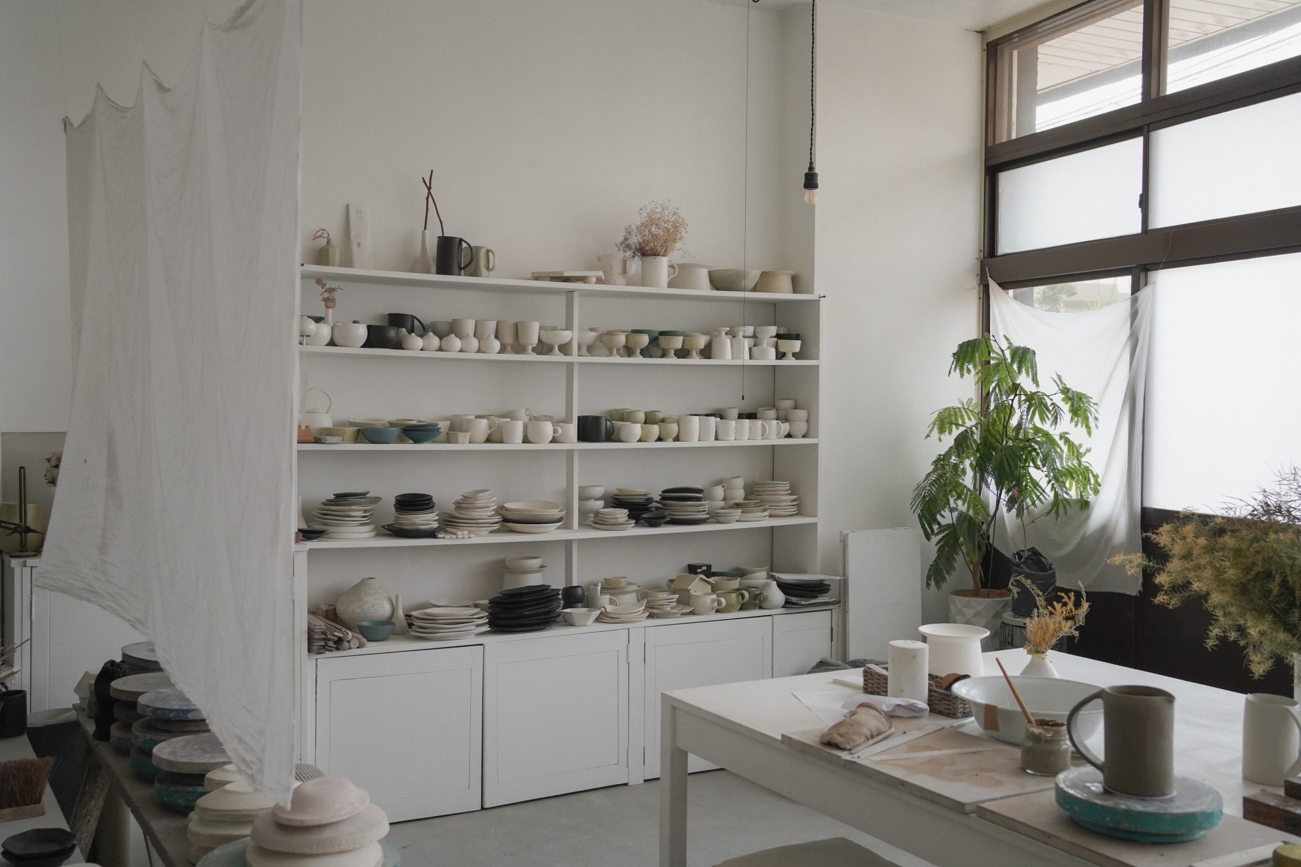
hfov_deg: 54.4
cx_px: 650
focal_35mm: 35
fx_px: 1265
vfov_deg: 37.9
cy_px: 434
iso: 1600
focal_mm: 35
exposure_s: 1/800
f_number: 5.6
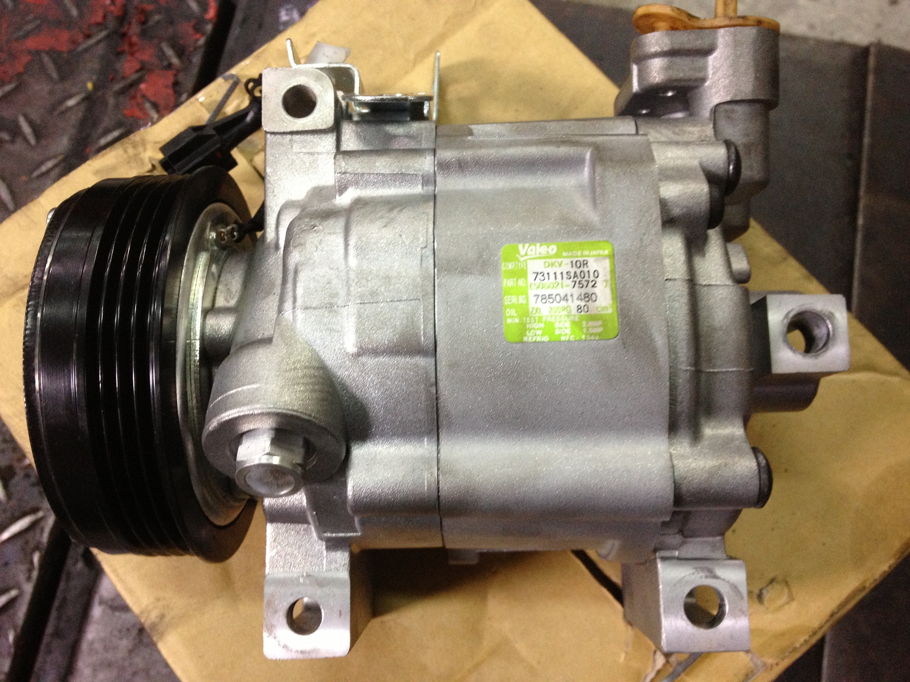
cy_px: 341
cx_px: 455
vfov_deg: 40.7
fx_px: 920
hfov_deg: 52.6
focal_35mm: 35
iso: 200
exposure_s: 1/20
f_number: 2.4
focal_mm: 4.28
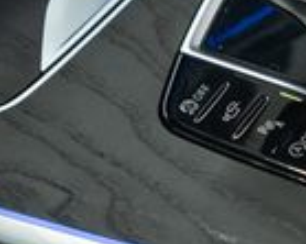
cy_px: 14
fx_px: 1647
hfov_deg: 10.3
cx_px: 438
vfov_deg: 8.4
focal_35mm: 182
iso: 500
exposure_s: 1/40
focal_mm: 28
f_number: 3.2
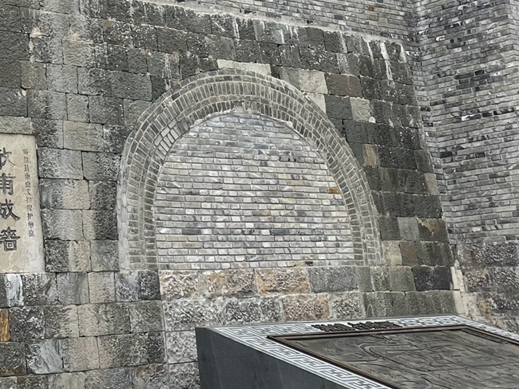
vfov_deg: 21.3
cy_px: 20
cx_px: 27
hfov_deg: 27.6
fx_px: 1005
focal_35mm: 67
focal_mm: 4.2
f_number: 1.6
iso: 32
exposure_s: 1/1473
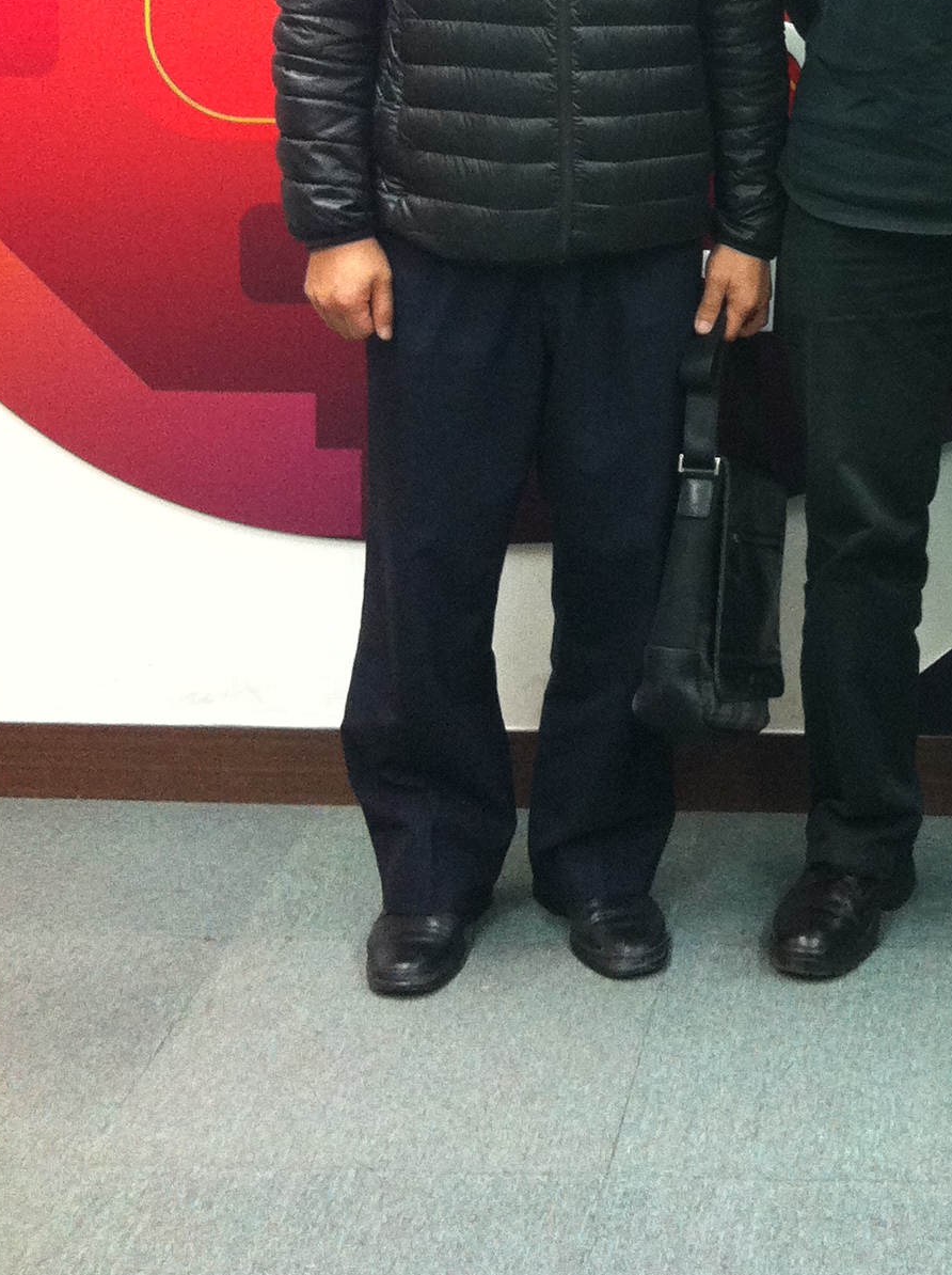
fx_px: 2794
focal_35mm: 76
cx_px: 1019
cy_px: 44
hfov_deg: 18.7
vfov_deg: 24.7
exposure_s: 1/15
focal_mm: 3.85
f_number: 2.8
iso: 200
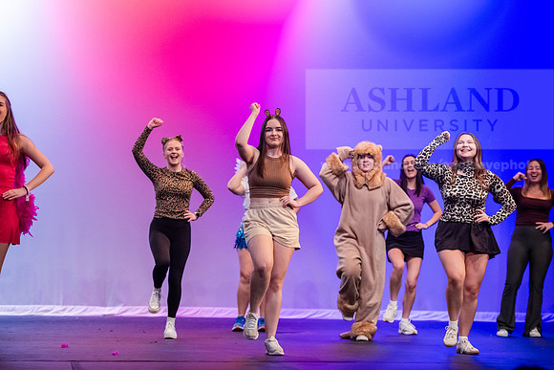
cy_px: 185
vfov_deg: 14.4
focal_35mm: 95
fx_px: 1462
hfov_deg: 21.5
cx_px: 277
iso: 4000
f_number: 3.2
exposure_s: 1/250
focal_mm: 95
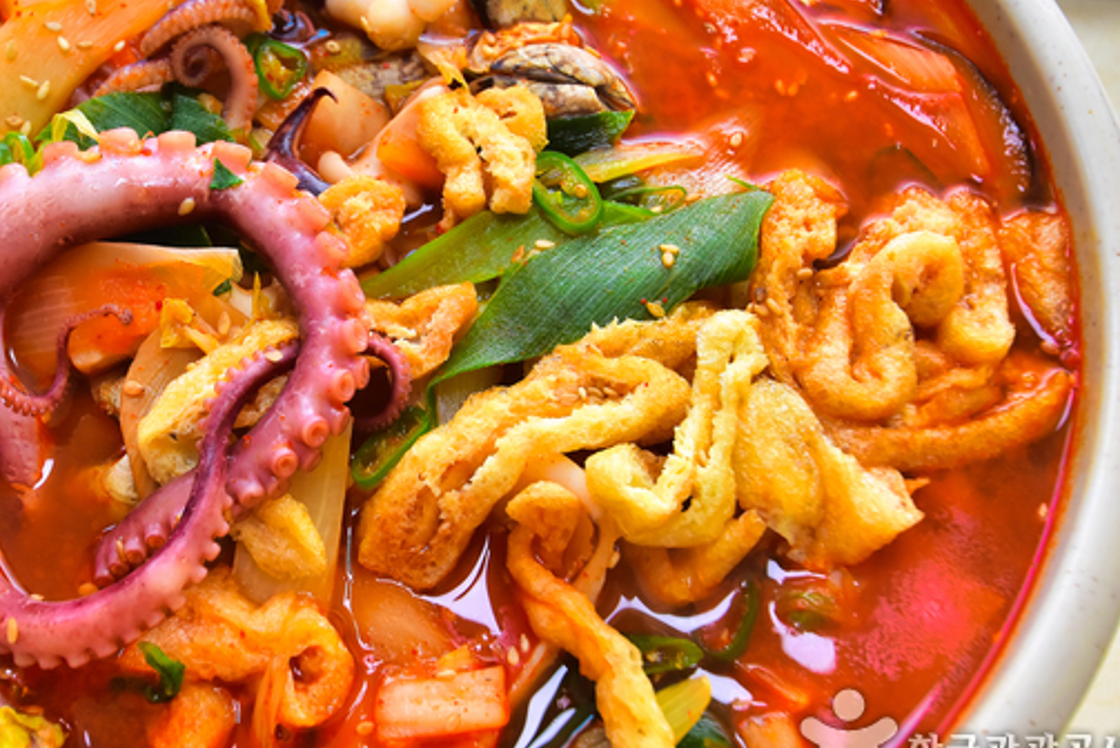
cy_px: 314
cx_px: 389
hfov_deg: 39.2
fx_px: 1556
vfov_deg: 27.0
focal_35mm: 50
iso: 800
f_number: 7.1
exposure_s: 1/80
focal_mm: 24
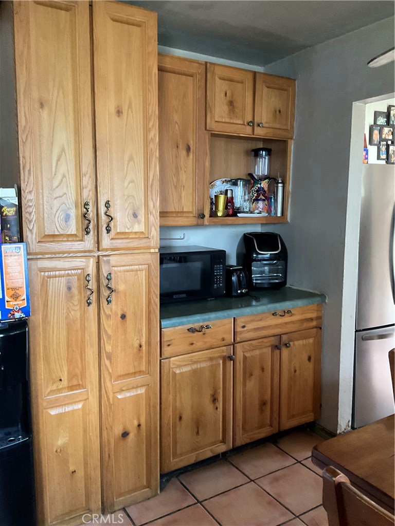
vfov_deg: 61.7
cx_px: 198
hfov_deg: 48.2
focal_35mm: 29
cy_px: 263
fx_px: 441
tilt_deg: -7.1
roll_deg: -0.4
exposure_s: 1/30
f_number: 1.8
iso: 320
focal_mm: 3
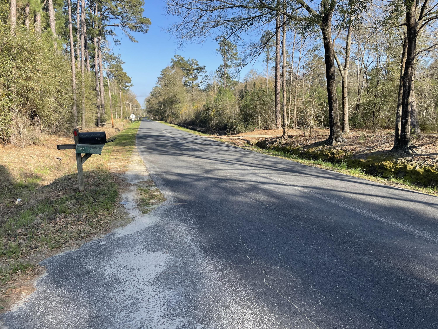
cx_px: 219
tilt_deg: -8.3
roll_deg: +1.0
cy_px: 164
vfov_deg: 53.1
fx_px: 329
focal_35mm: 26
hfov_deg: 67.3
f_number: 1.6
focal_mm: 4.2
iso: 32
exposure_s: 1/1208
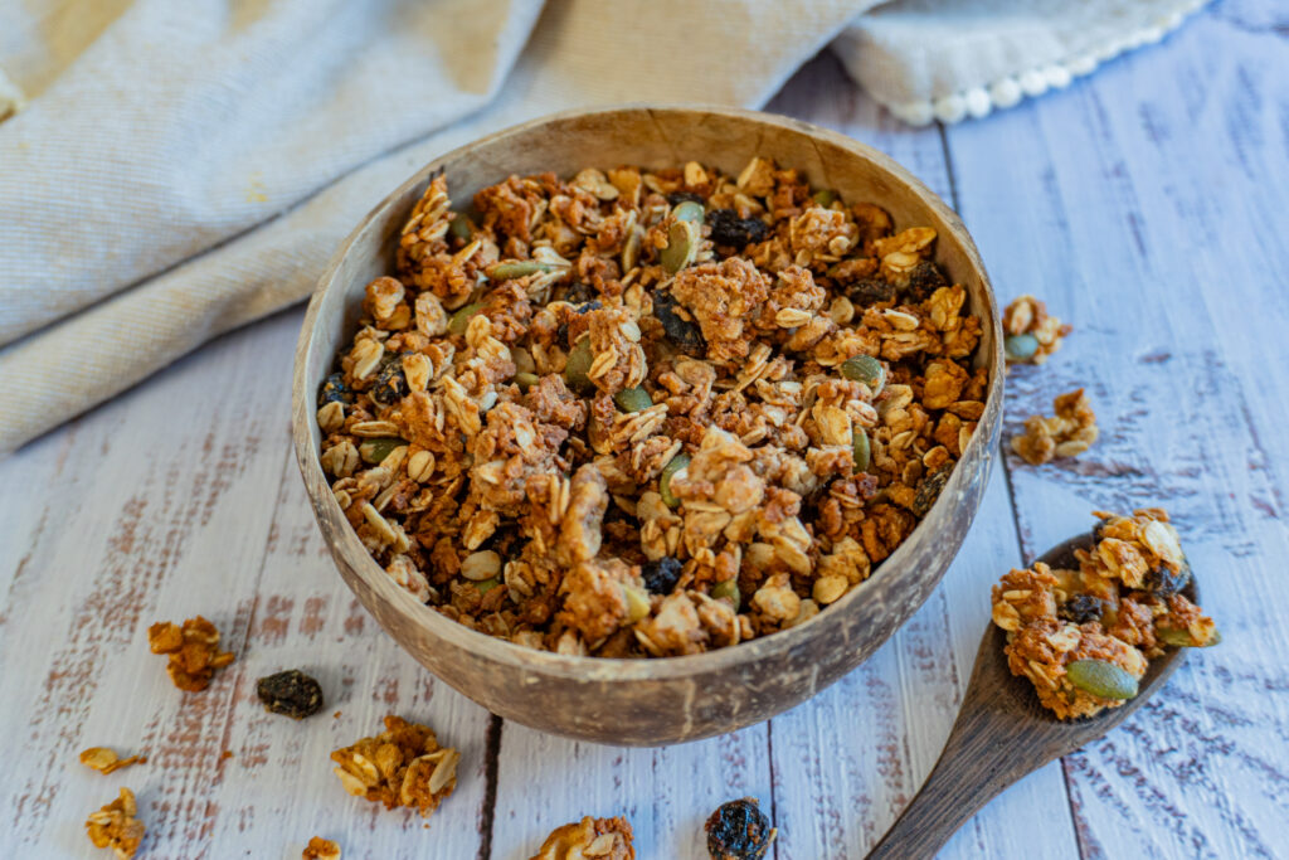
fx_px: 1235
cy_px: 430
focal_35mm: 34
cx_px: 644
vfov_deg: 38.4
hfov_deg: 55.1
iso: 400
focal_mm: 23
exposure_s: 1/60
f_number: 4
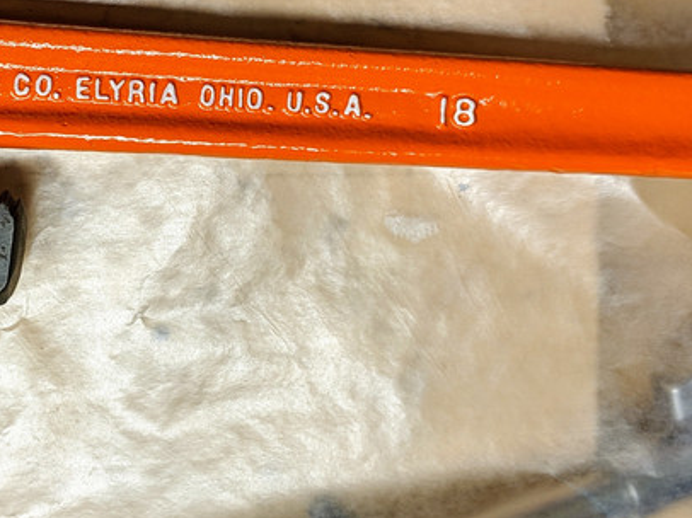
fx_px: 1419
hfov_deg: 26.9
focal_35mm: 71
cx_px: 142
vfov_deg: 20.6
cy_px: 147
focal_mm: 4.44
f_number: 1.8
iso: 55
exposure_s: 1/40
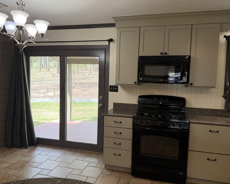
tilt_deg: -3.5
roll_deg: -0.8
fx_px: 177
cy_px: 91
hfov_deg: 66.0
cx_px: 116
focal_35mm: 26
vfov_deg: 54.9
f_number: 1.78
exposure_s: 1/120
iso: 125
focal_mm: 6.76
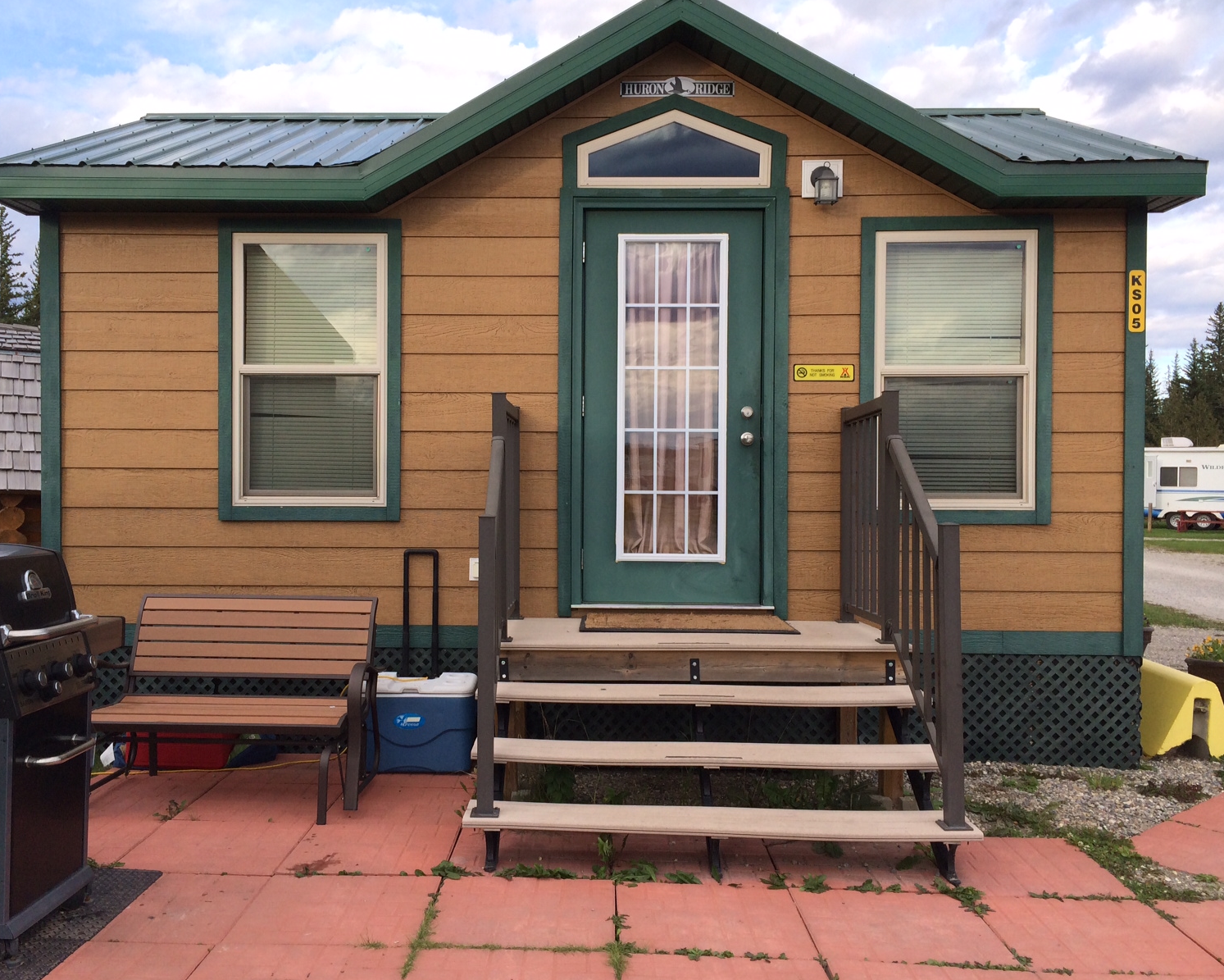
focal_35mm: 32
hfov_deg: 55.6
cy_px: 492
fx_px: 1159
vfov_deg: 45.8
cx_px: 560
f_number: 2.2
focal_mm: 4.12
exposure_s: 1/533
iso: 40
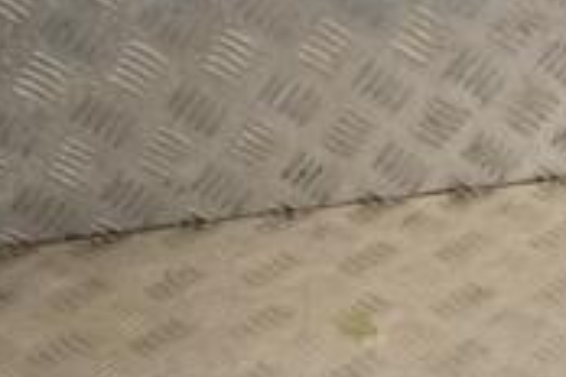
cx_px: 859
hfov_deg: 17.0
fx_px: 1709
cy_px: 335
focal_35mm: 109
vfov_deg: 12.5
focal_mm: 21
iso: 800
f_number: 8
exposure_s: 1/200
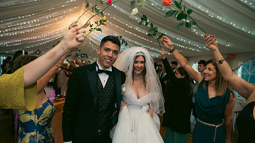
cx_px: 125
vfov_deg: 44.3
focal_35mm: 26
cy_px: 80
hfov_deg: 71.9
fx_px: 176
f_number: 3.5
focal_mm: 24
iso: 800
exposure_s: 1/160
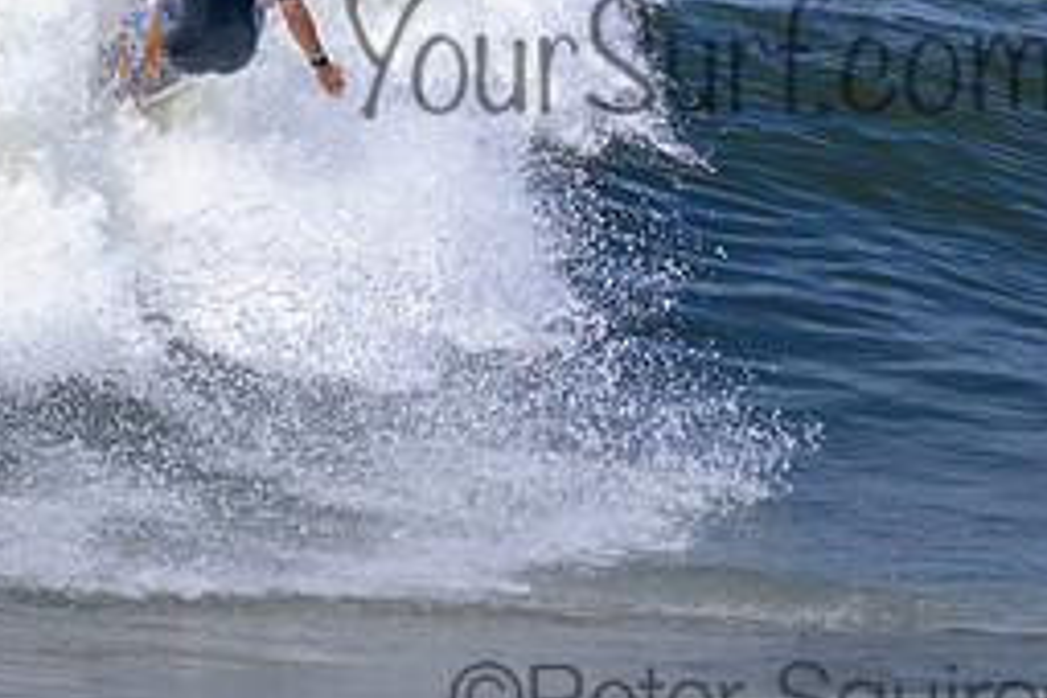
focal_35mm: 1822
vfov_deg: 0.8
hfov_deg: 1.1
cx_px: 768
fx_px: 52986
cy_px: 18
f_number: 11
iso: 640
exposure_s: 1/2000
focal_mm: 800
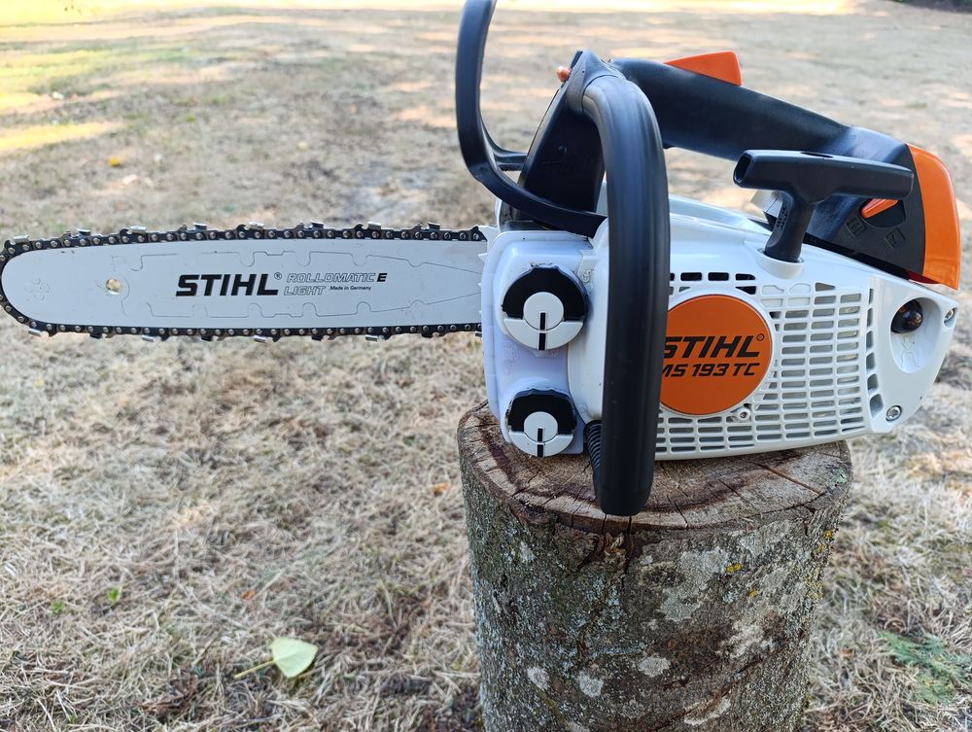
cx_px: 486
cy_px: 366
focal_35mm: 23
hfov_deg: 73.8
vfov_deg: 59.0
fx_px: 647
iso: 125
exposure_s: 1/100
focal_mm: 6.14
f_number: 1.6
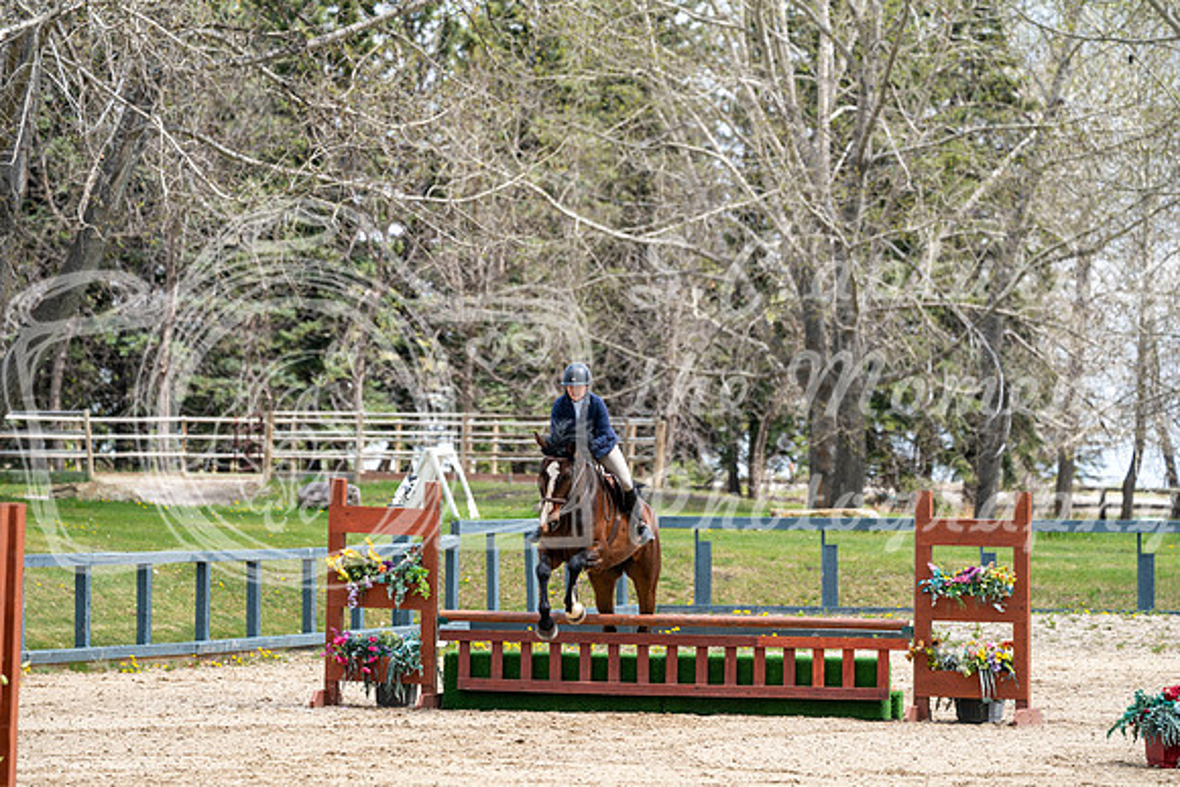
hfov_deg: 8.2
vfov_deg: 5.5
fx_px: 8196
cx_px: 590
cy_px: 394
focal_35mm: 250
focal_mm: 250
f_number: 5.6
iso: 125
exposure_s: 1/320
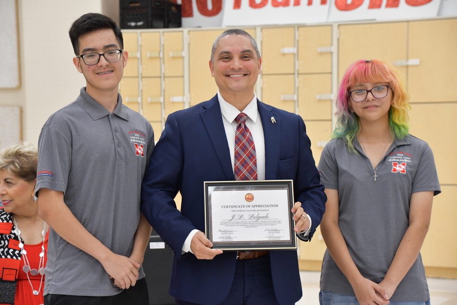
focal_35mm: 105
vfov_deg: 13.0
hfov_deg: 19.5
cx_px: 228
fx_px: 1333
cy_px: 152
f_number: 5.6
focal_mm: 70
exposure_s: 1/125
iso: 2000
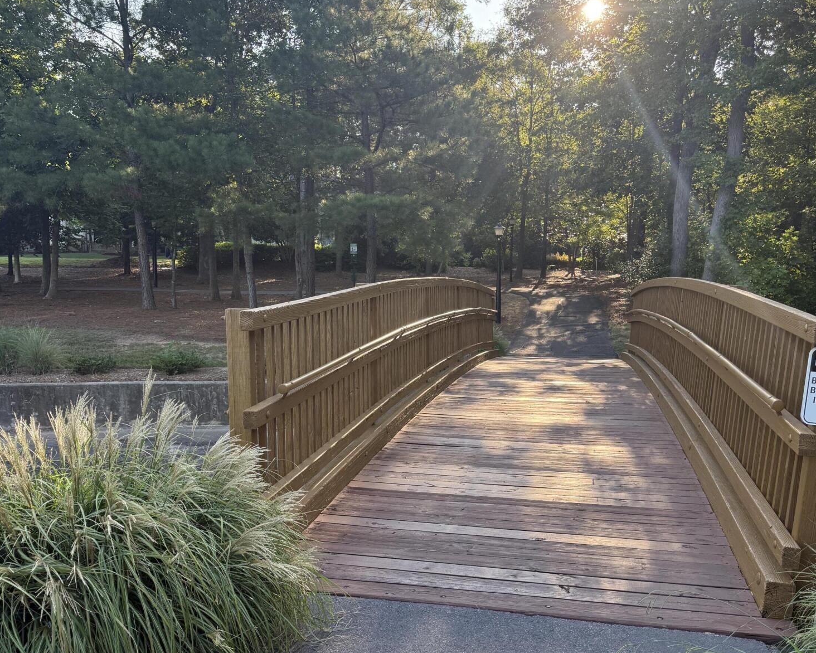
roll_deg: -1.0
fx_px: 773
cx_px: 399
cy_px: 383
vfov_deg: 45.6
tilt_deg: -6.7
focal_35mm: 32
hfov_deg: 55.7
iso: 100
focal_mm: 6.76
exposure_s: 1/702
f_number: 1.78
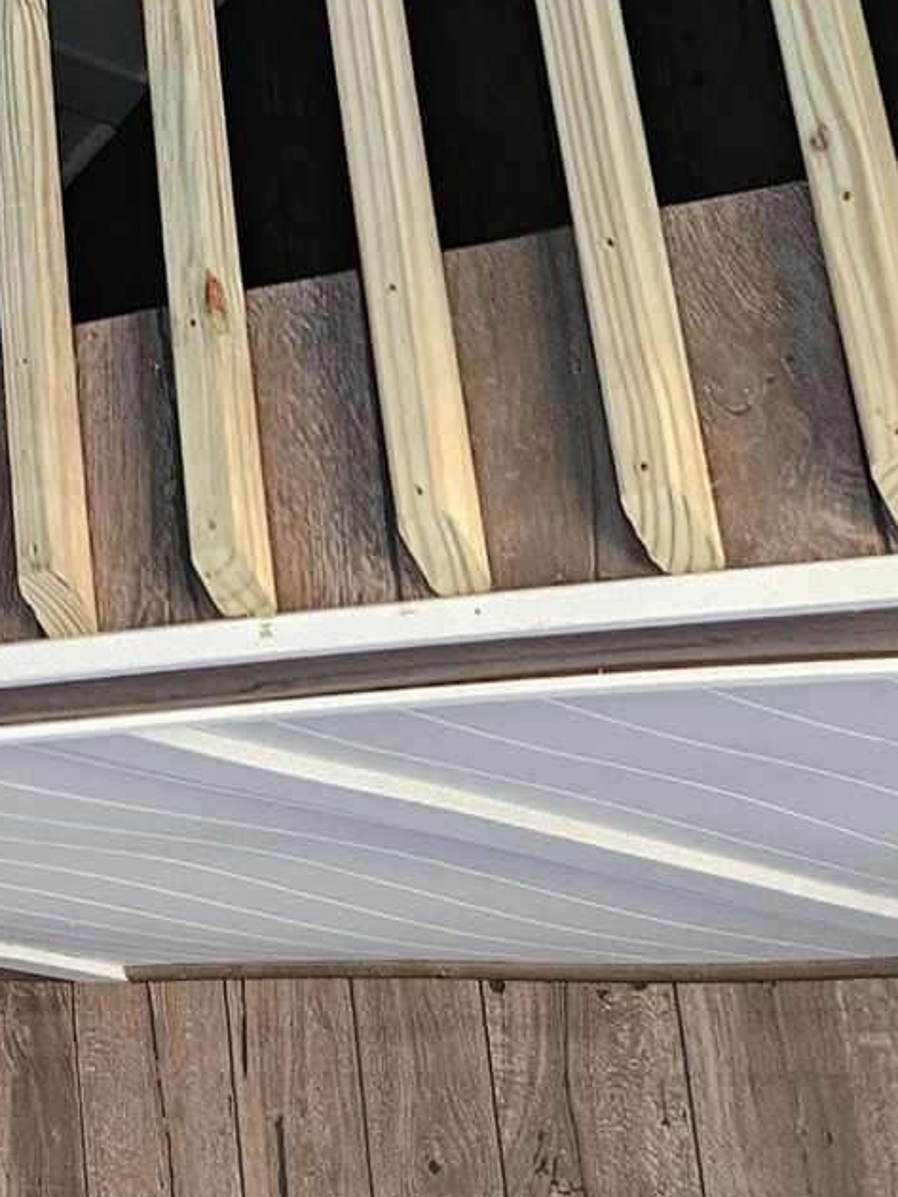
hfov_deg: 15.8
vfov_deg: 20.9
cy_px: -415
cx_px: -543
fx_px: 2906
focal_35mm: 84
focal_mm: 5.4
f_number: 1.8
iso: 640
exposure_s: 1/40
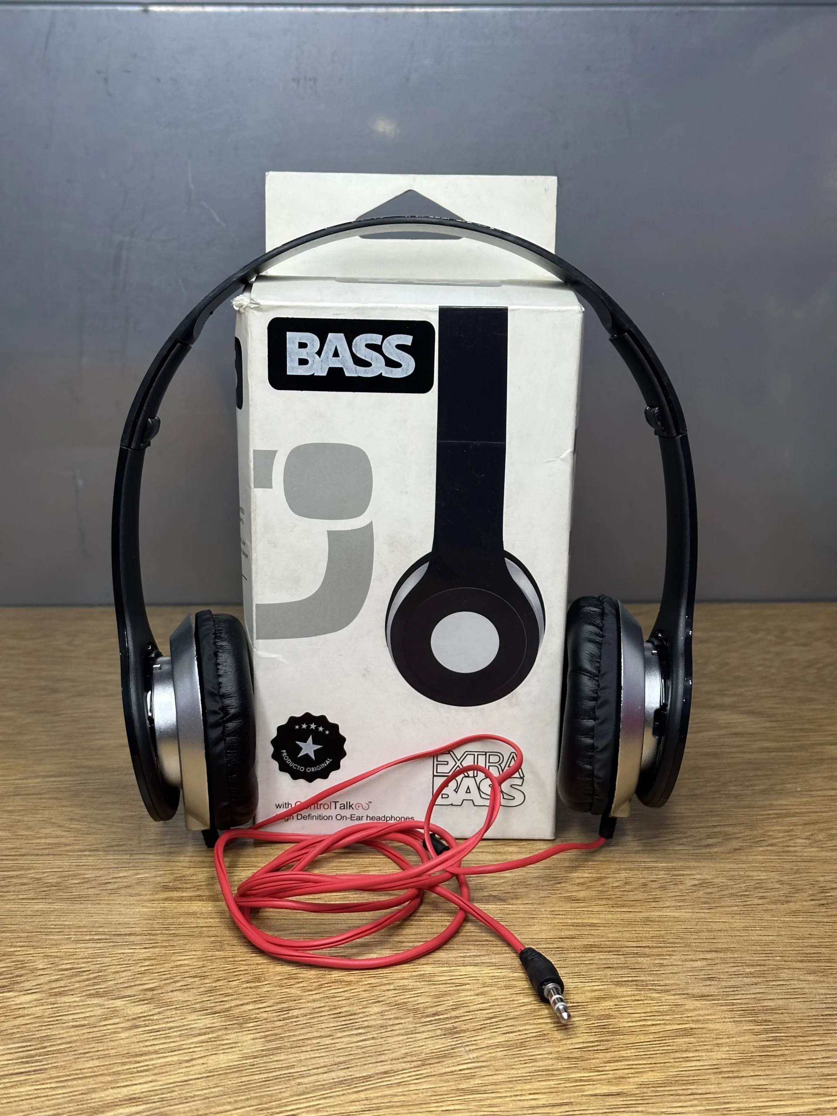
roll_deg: -0.8
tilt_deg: -18.0
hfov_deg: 30.3
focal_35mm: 48
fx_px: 1547
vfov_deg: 39.7
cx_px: 418
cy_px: 558
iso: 100
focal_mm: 6.86
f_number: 1.78
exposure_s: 1/50
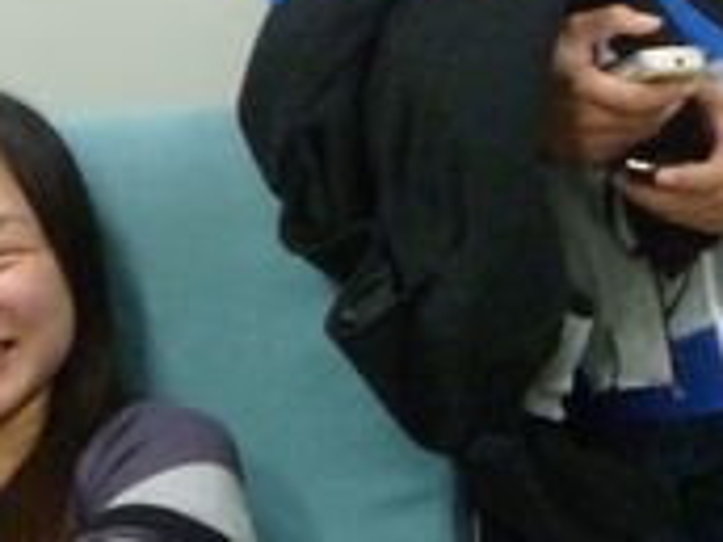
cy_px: 32
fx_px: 2465
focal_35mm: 118
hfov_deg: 16.1
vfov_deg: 12.4
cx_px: 820
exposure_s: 1/25
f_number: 3.3
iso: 400
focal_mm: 5.2
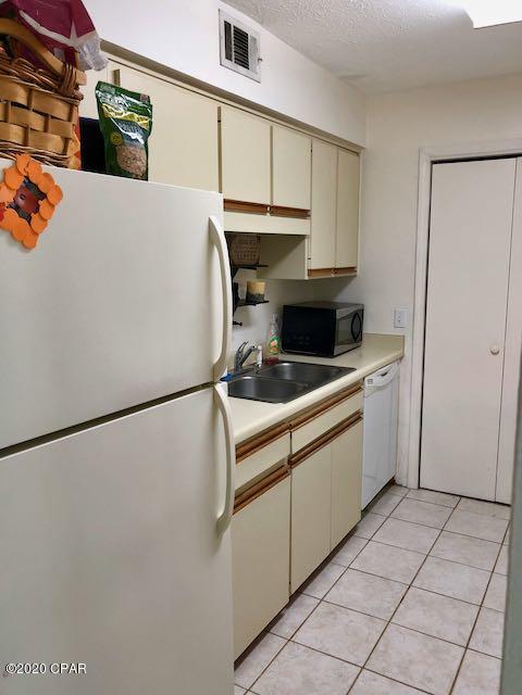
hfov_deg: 49.7
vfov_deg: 63.4
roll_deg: +0.0
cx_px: 261
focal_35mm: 28
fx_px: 563
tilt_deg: -9.5
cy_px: 348
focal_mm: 4
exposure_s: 1/24
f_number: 1.8
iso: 40
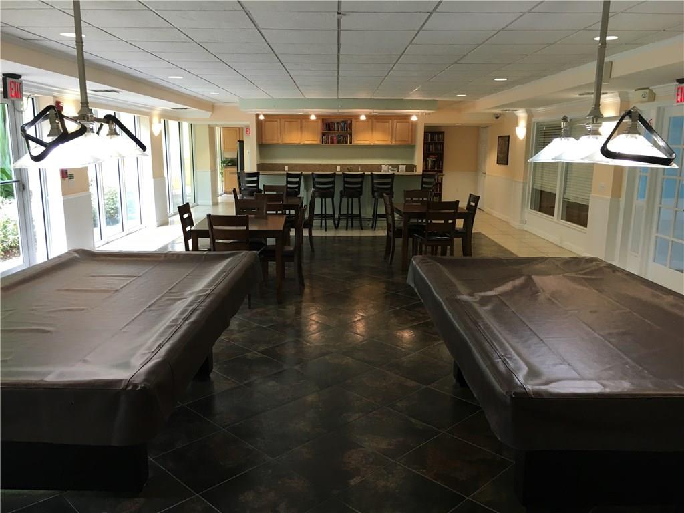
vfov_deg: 48.2
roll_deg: +0.0
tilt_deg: -10.1
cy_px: 256
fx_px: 573
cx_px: 342
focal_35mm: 29
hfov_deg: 61.7
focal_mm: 4.15
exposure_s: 1/30
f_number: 2.2
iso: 40
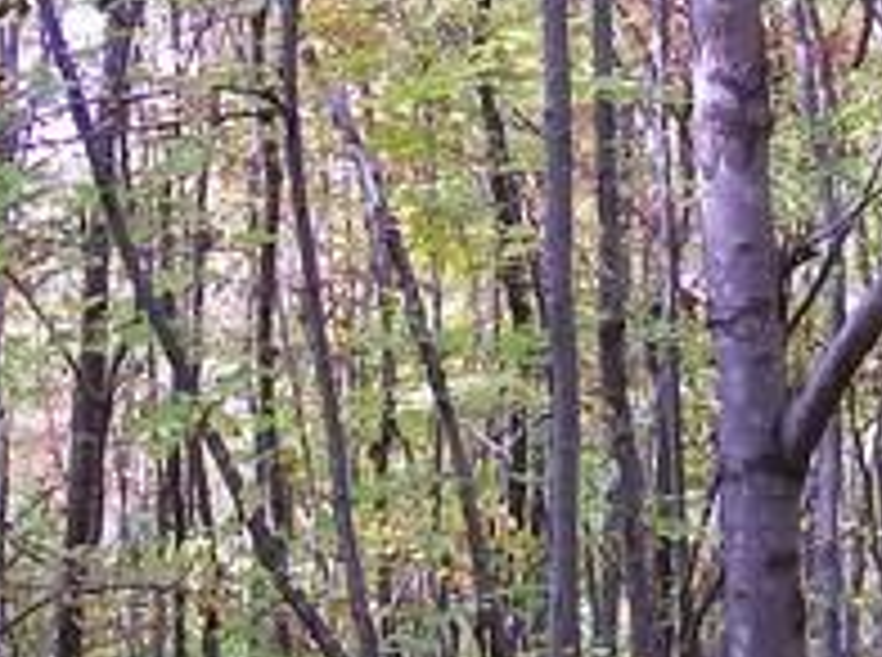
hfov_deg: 15.1
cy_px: 74
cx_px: 598
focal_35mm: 131
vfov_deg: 11.2
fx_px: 3330
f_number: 2.7
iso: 80
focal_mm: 6
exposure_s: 1/65.5
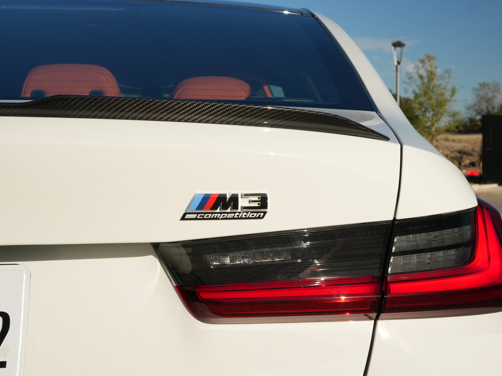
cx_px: 254
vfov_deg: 23.6
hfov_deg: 31.1
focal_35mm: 62
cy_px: 189
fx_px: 902
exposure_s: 1/125
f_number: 10
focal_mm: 38.1
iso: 100
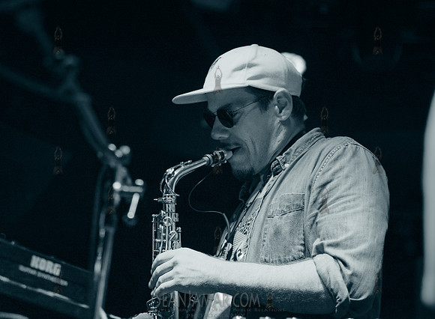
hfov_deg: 21.6
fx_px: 1141
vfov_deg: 15.9
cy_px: 148
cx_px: 257
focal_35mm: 92
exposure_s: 1/640
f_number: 2.8
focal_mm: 80
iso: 2500
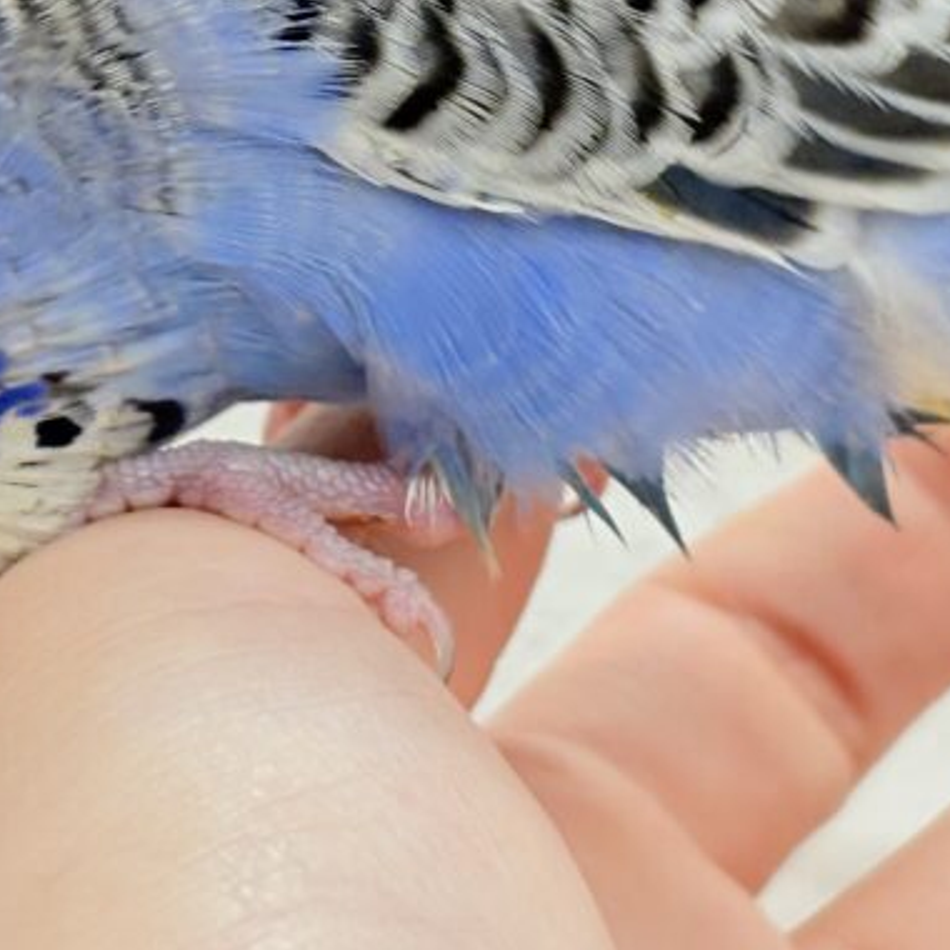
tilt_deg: +2.1
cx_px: 598
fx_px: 4502
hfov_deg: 12.0
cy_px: 78
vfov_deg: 12.0
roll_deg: -3.0
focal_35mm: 145
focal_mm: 5.96
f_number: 1.6
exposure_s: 1/100
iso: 100
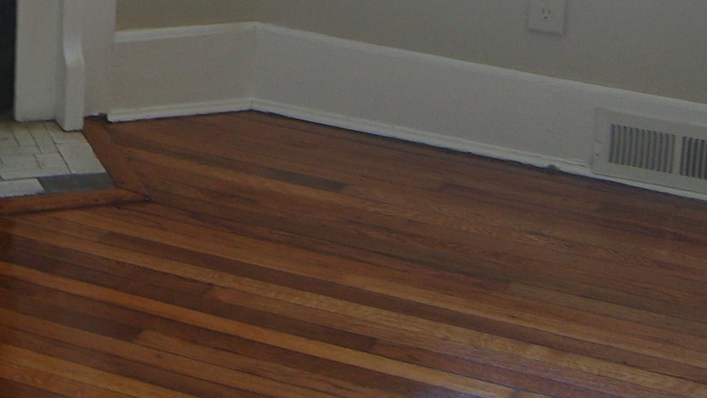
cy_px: -141
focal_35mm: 95
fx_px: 1781
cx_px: -63
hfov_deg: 21.4
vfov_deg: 12.3
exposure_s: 1/30
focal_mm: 7.4
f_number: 2.8
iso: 50
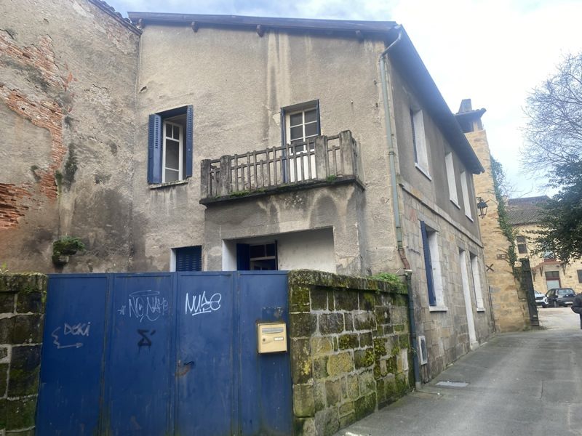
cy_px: 218
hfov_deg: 67.3
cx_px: 291
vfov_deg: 53.1
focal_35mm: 26
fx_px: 437
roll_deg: +1.8
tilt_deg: +12.5
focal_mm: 4.25
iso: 32
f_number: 1.8
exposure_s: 1/123
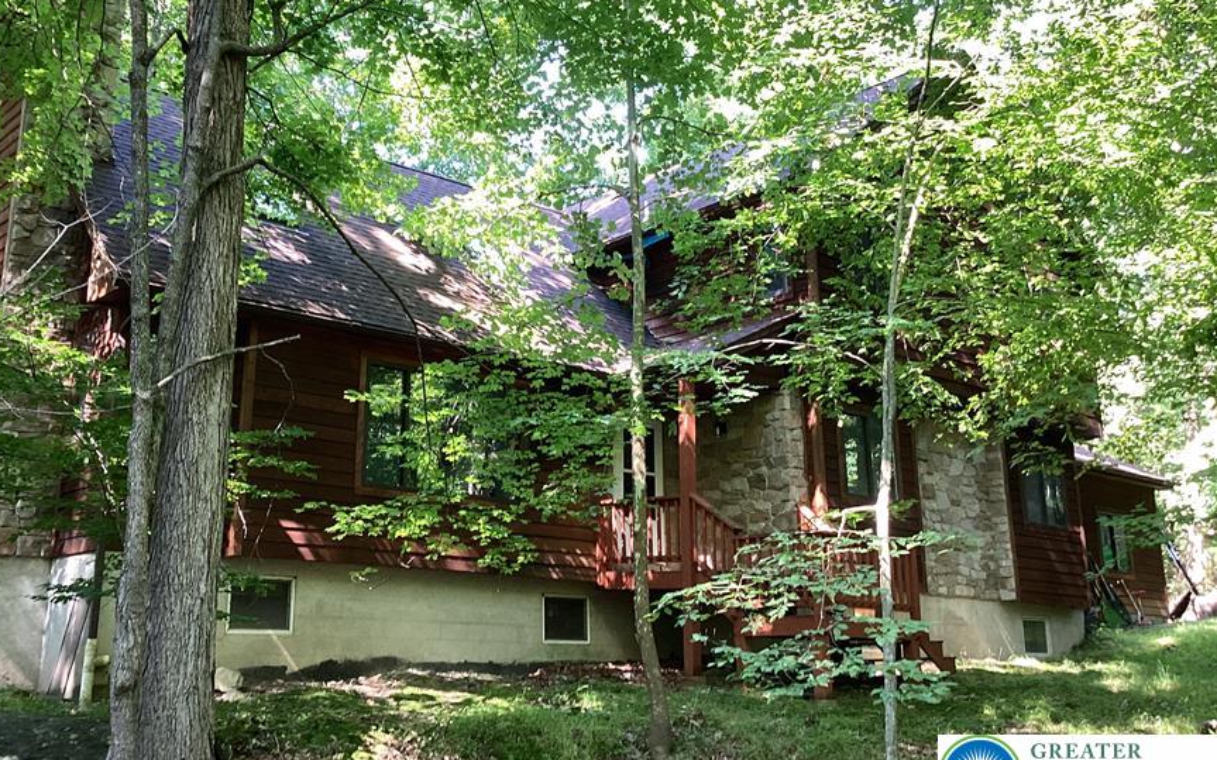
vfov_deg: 32.6
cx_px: 503
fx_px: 1293
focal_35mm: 39
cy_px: 288
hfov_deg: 50.2
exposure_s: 1/50
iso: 64
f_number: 2.4
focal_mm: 3.3
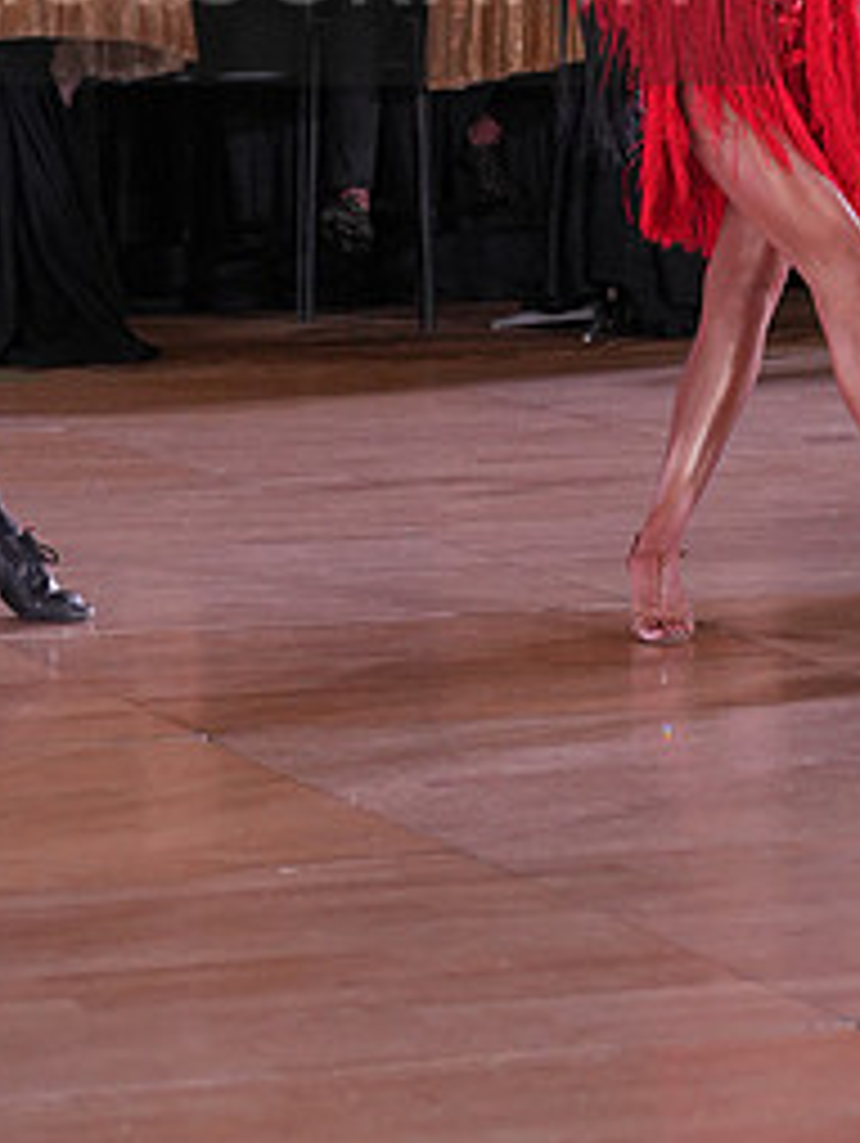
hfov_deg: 8.7
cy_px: -63
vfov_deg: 11.4
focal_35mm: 171
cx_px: 160
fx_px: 5655
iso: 1600
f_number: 4
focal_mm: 78
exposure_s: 1/400
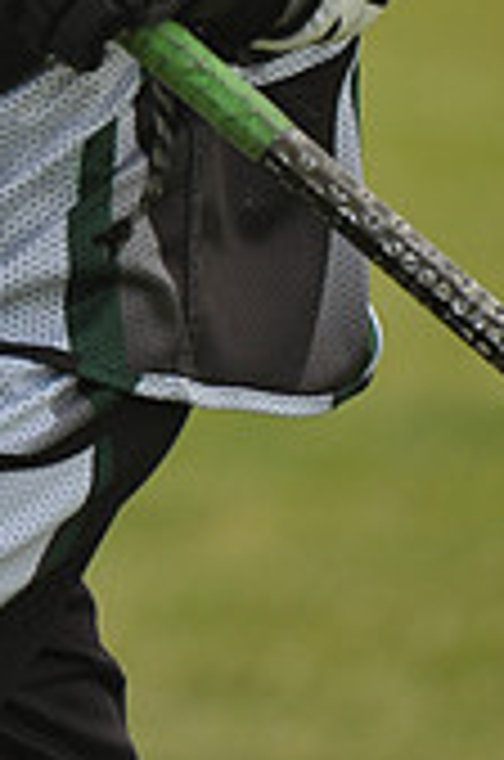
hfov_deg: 1.0
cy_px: -481
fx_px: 29013
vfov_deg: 1.5
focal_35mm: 1376
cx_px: -122
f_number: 4
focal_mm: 400
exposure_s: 1/2500
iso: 800
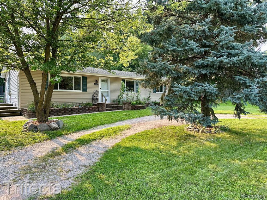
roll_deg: +0.2
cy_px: 100
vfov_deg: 56.8
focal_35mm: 24
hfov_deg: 71.6
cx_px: 134
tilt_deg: -0.9
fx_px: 185
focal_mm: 6.86
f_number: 1.78
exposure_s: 1/501
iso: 80
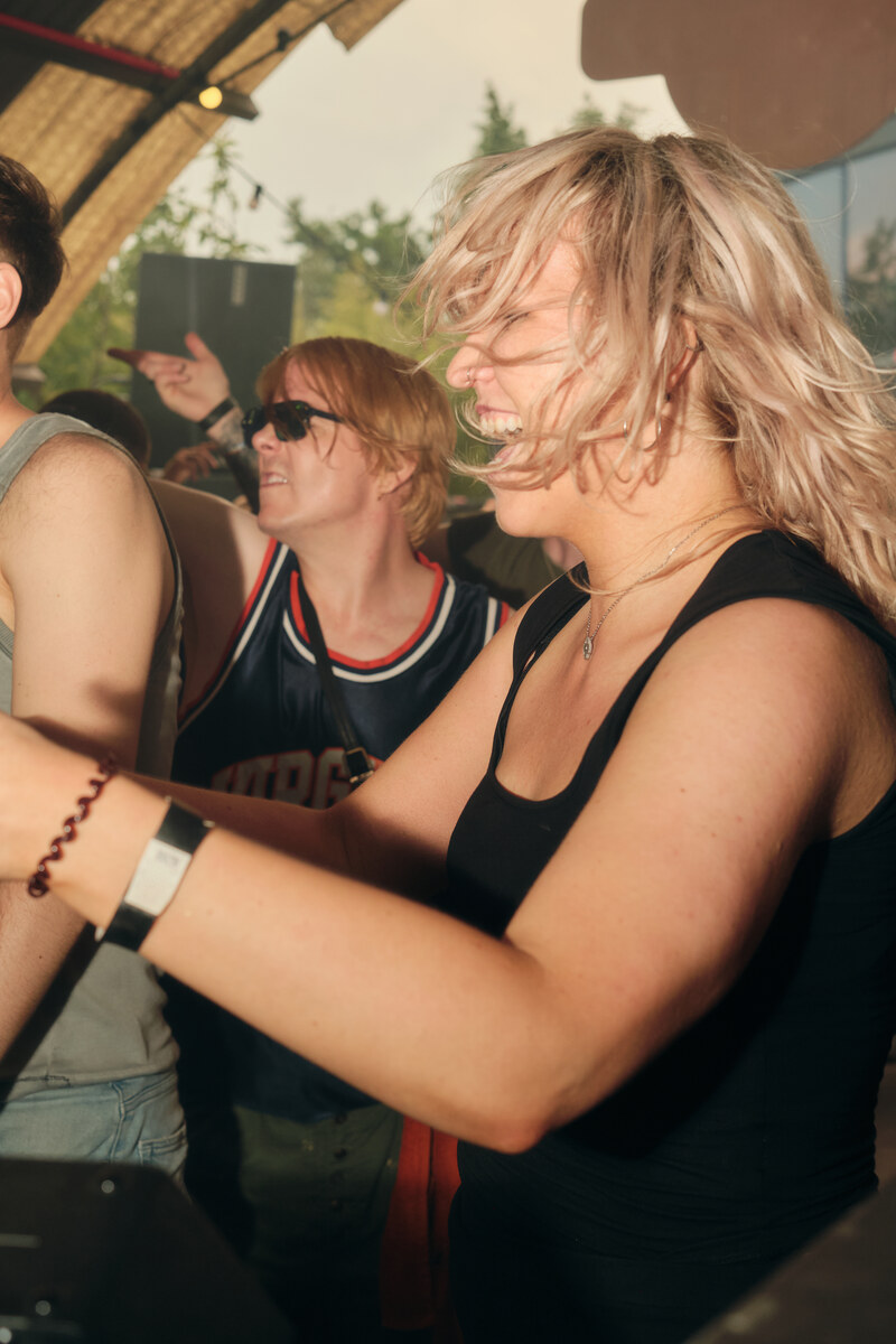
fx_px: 1867
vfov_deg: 39.6
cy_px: 672
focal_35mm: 50
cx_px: 448
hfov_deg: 27.0
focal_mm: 33
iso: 640
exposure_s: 1/125
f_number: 4
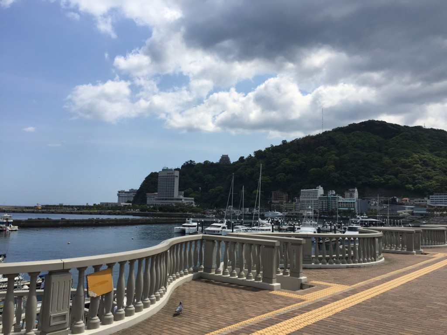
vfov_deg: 48.2
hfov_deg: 61.7
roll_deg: -1.7
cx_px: 224
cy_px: 168
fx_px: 374
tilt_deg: +6.7
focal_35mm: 29
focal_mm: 4.15
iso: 32
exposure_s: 1/3049
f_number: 2.2
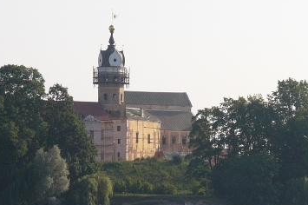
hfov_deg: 8.6
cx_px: 140
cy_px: 163
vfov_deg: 5.7
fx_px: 2060
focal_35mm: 241
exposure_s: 1/320
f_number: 5.6
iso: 50
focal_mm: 18
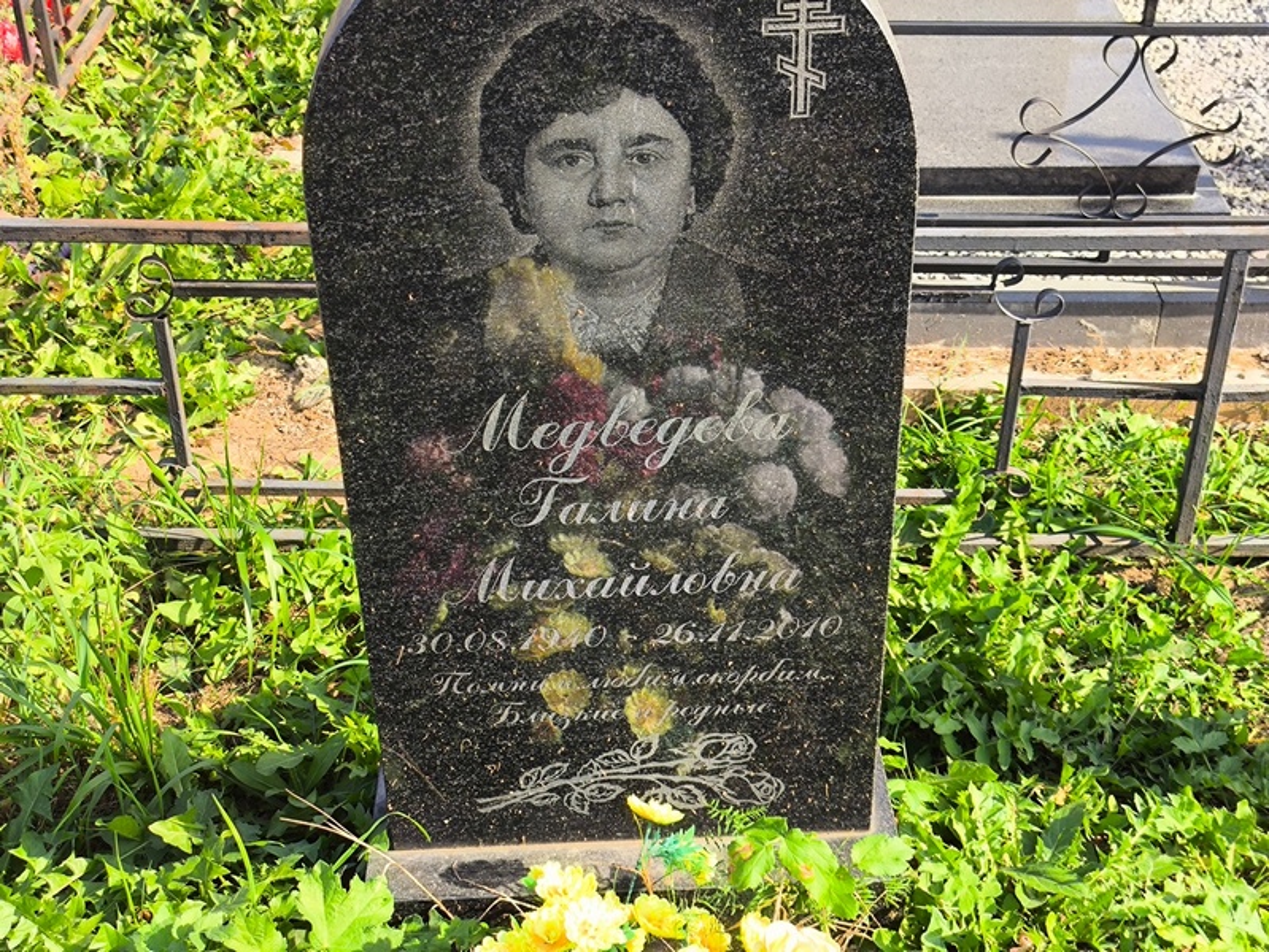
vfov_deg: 29.1
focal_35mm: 50
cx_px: 634
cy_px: 476
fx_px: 1834
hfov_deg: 38.2
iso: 50
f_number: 1.7
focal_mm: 4.71
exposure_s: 1/705
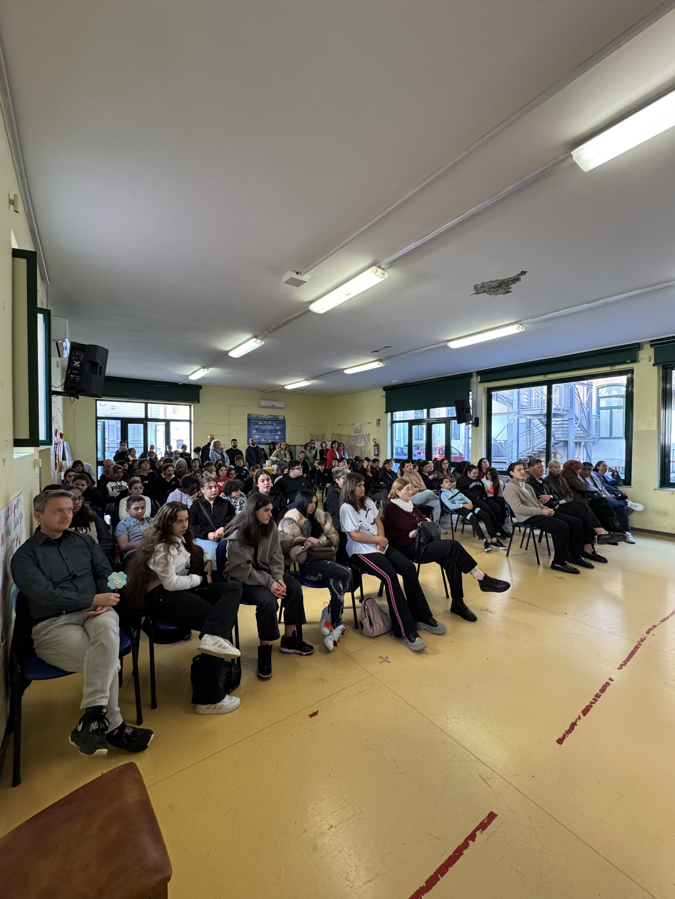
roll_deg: -0.3
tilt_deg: -0.4
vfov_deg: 102.1
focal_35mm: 14
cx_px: 338
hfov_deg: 85.7
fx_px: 364
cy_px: 450
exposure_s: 1/100
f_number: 2.2
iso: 320
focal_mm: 2.22
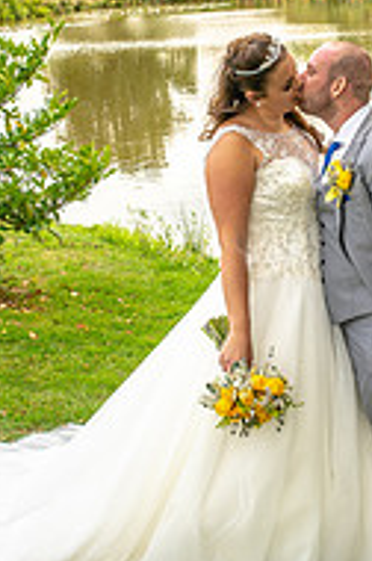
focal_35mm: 83
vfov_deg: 24.5
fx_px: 1291
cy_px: 242
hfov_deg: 16.4
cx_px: 252
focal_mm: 35
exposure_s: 1/100
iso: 100
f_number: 9
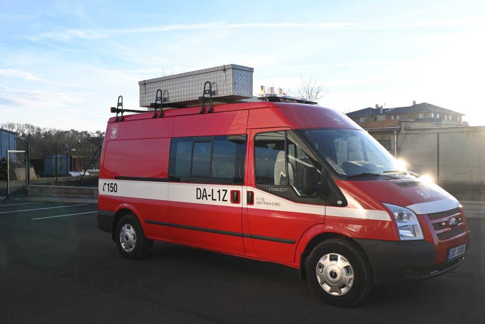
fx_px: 465
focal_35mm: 34
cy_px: 162
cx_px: 242
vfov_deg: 38.4
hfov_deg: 55.1
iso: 640
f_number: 10
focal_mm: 23
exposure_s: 1/400
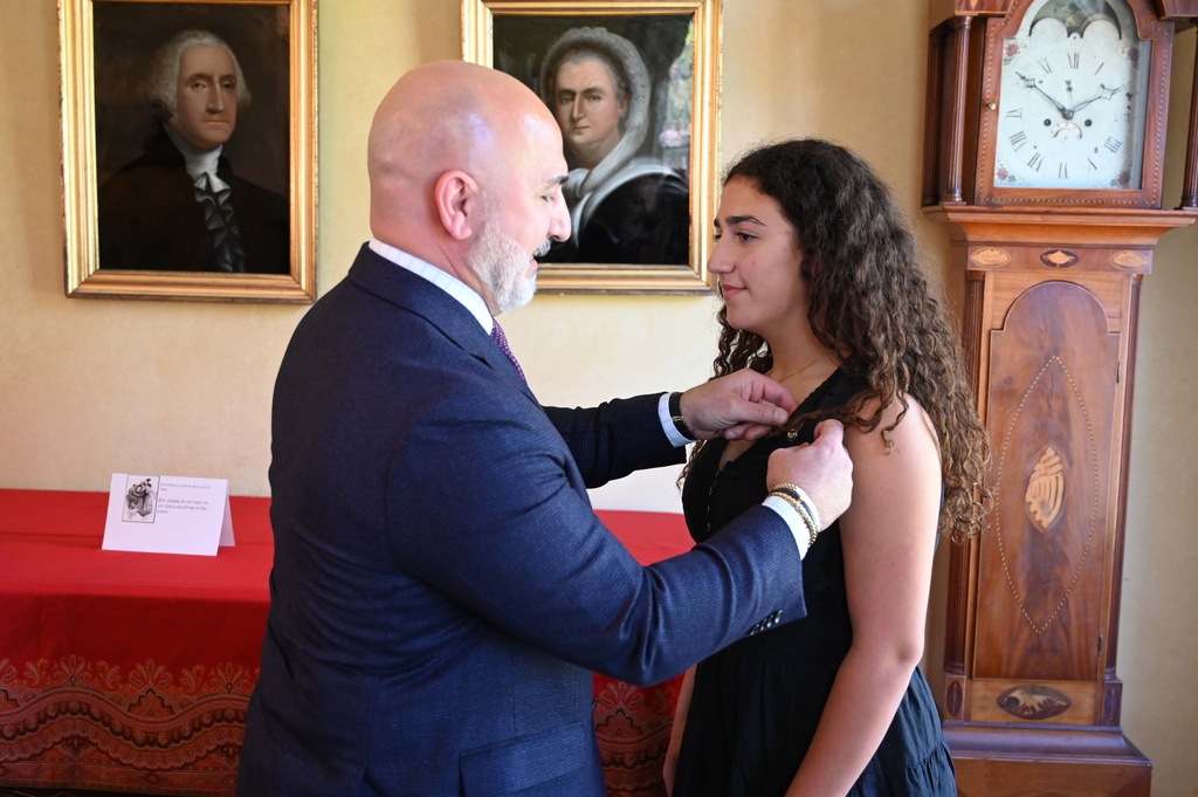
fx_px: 1264
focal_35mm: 38
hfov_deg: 50.7
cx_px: 599
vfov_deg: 35.0
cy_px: 398
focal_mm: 38
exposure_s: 1/125
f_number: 4
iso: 2200
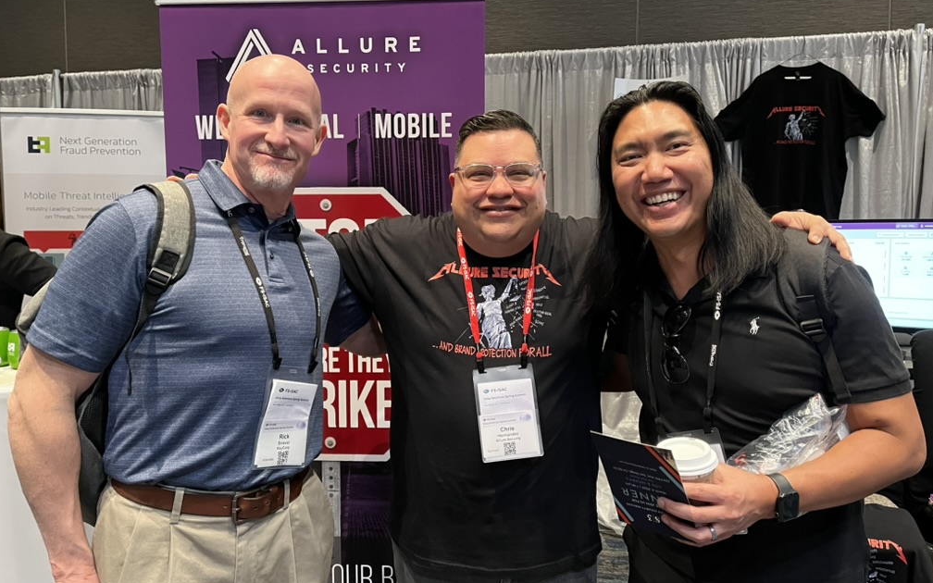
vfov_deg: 44.5
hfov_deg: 66.5
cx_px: 466
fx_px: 712
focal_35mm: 28
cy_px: 283
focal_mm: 5.1
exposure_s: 1/60
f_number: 1.6
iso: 500
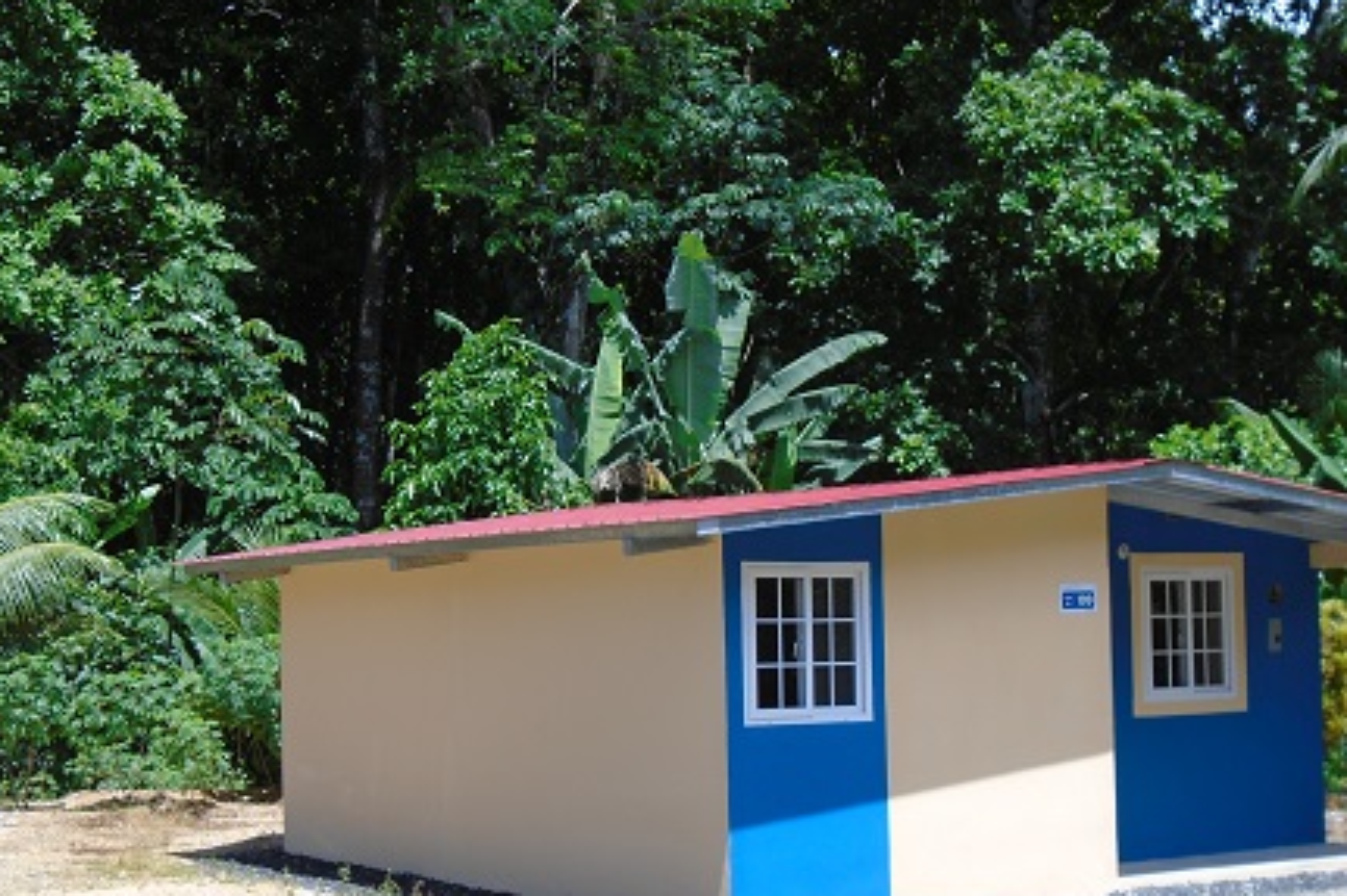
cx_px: 703
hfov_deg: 32.9
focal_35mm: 61
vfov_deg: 22.2
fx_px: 2281
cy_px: 526
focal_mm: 8.7
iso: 100
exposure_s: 1/320
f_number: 4.5
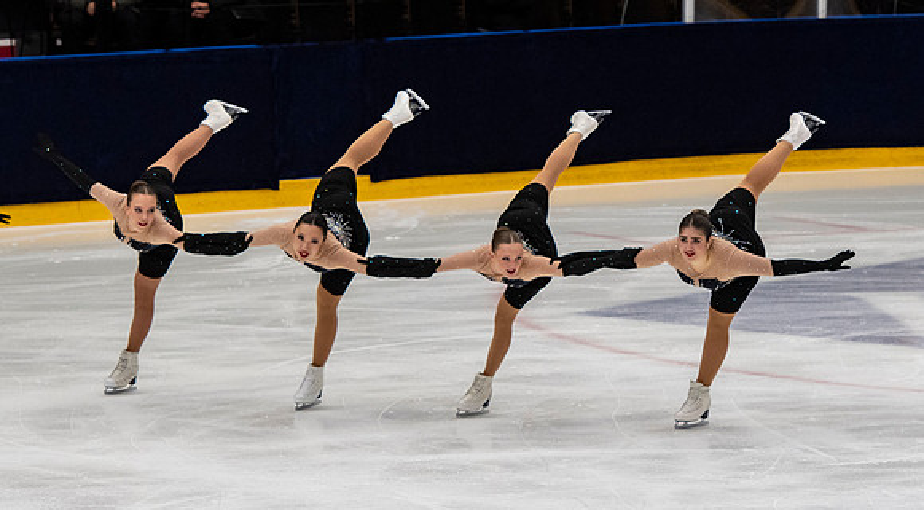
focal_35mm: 289
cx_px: 507
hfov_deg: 7.5
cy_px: 293
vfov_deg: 4.1
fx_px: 7052
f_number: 4
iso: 1000
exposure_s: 1/500
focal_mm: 130
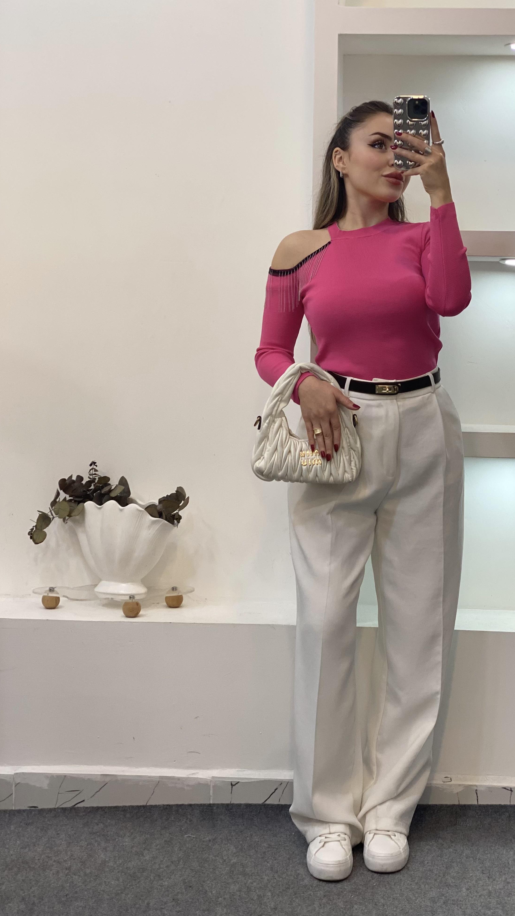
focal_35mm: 57
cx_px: 343
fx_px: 1384
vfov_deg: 36.6
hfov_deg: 21.0
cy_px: 460
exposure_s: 1/100
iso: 64
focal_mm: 6
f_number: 2
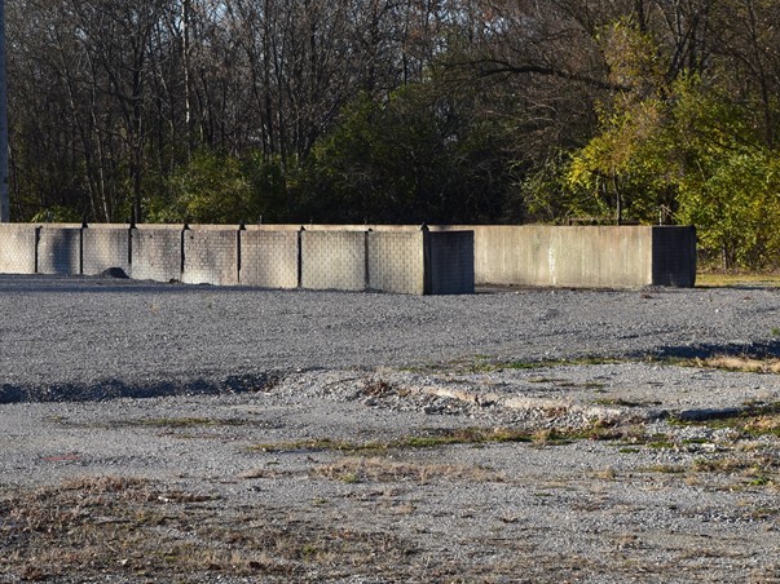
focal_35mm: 117
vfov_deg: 12.7
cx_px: 225
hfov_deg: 16.8
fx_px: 2633
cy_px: 313
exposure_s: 1/500
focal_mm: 45
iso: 360
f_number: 11
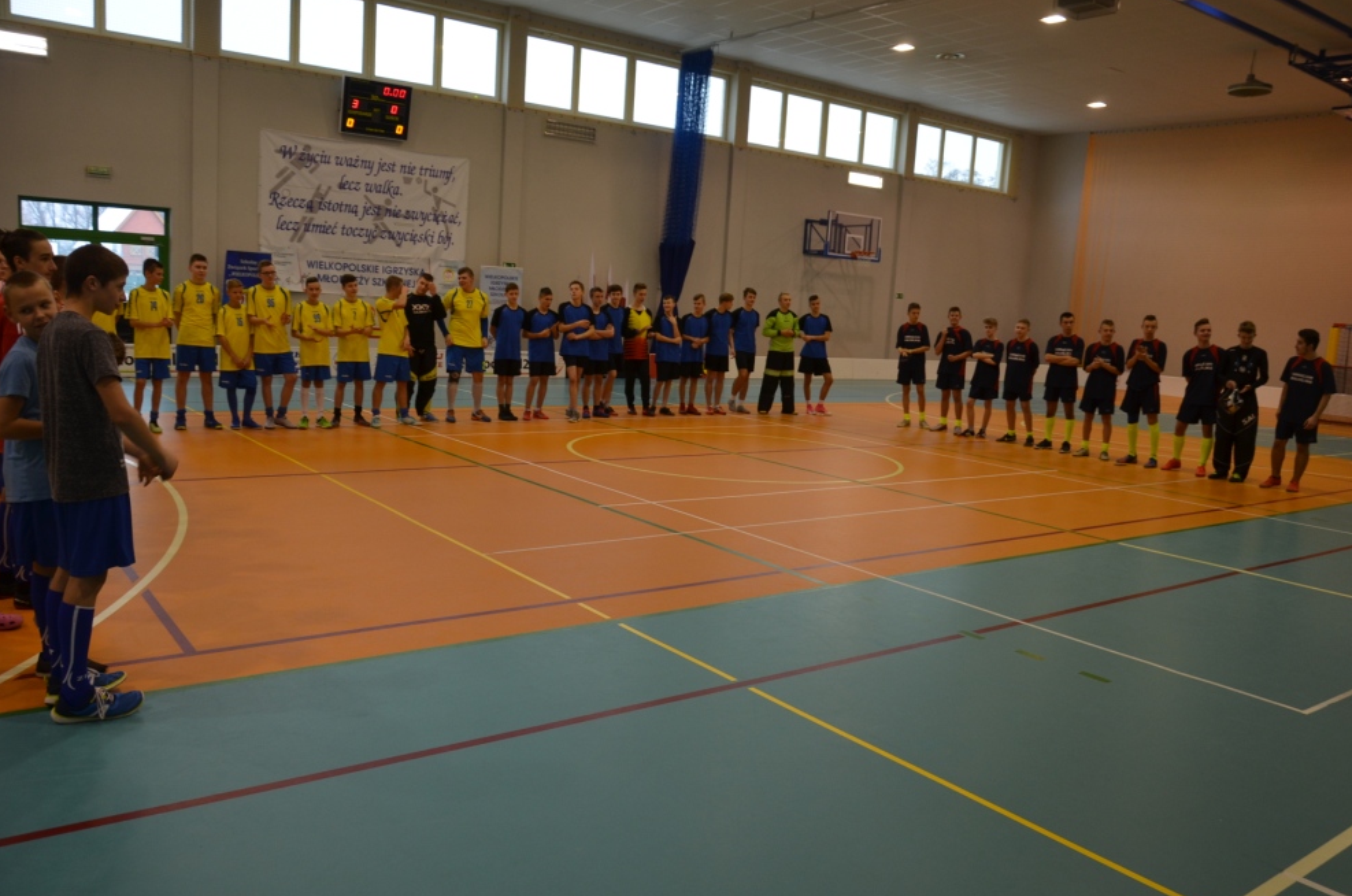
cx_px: 663
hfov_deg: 65.6
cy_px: 448
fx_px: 1050
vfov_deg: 46.2
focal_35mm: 28
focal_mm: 18
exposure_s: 1/60
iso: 400
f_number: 4
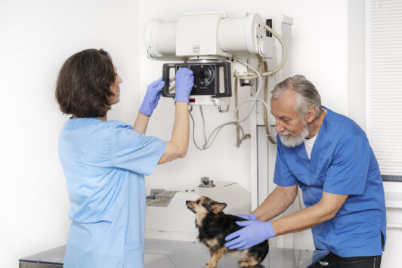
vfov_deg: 21.9
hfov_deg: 32.4
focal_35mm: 62
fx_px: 692
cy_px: 133
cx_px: 220
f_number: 4.5
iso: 125
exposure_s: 1/160
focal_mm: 55
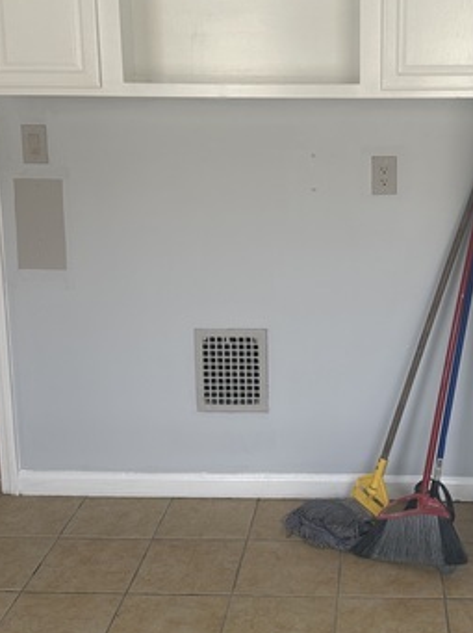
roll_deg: -1.5
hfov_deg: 30.4
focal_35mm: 47
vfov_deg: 40.4
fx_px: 858
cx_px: 349
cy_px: 266
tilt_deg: -9.2
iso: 64
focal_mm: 6.86
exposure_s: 1/235
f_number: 1.78
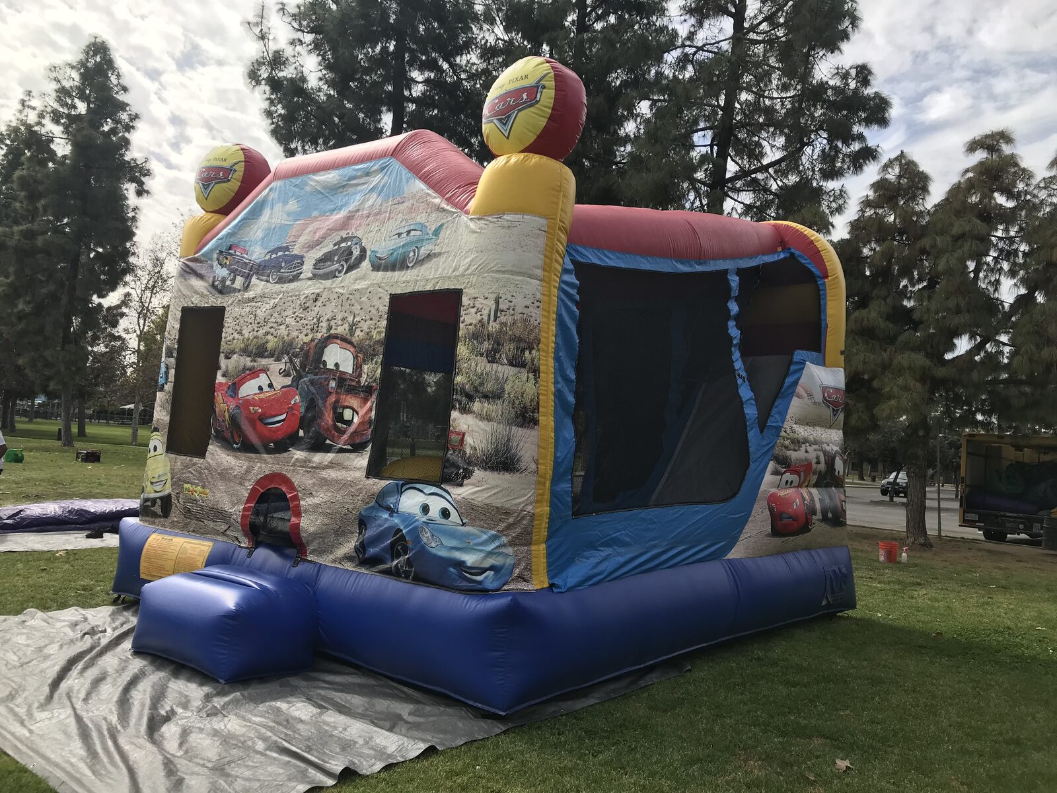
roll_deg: -3.1
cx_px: 528
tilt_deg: +3.9
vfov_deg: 49.7
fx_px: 855
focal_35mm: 28
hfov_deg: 63.4
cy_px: 396
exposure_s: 1/1953
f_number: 1.8
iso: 20
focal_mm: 3.99
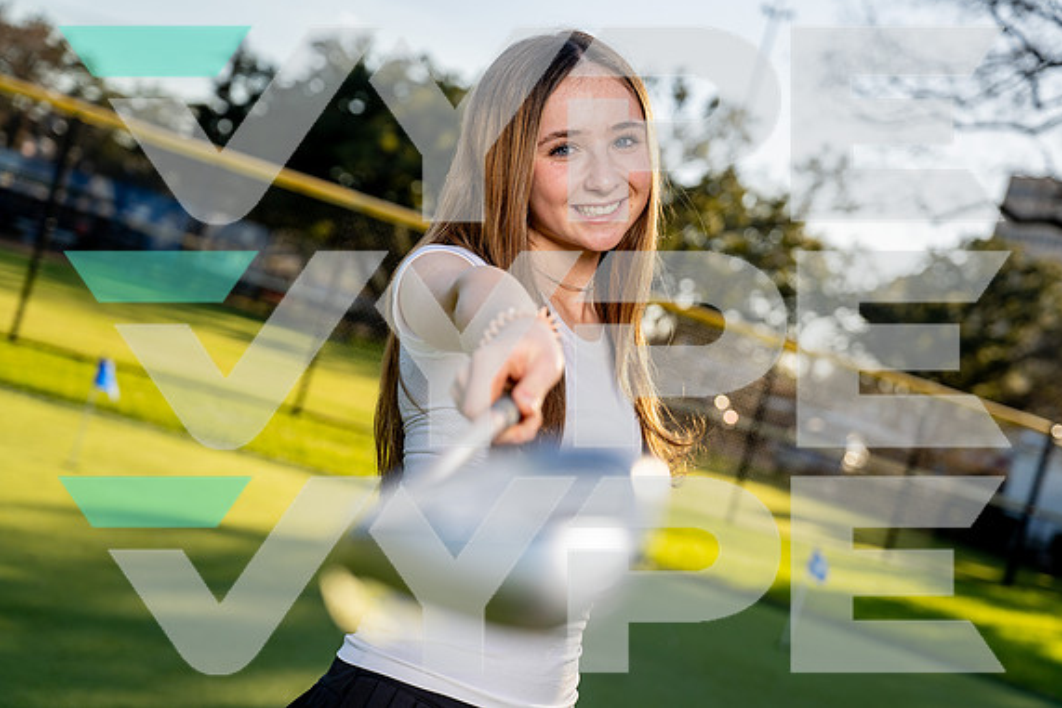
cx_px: 538
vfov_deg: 21.3
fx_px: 1888
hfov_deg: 31.4
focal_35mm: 64
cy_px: 350
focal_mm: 63
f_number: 4
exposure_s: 1/800
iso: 100
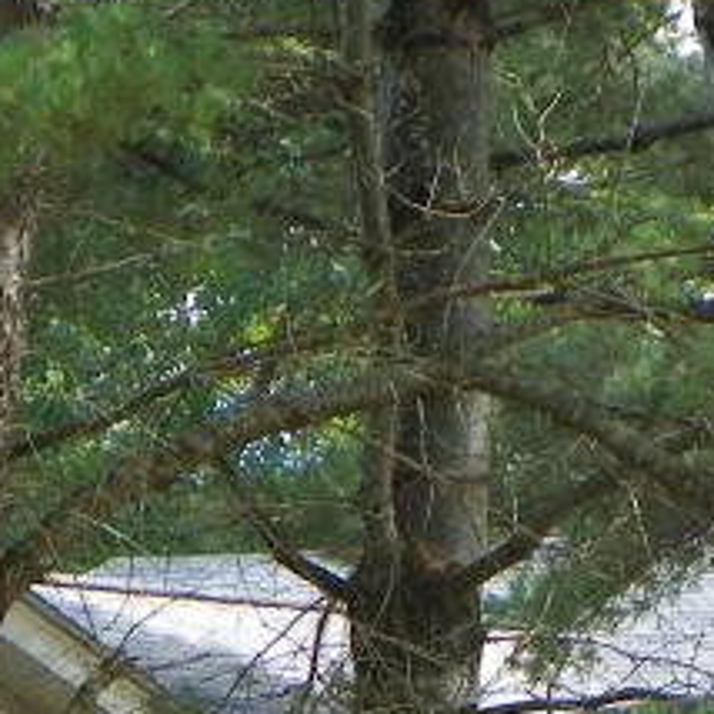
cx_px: 520
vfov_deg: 8.9
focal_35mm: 195
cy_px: 857
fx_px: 4551
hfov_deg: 9.0
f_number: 3.2
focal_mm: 8.2
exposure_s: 1/100
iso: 64
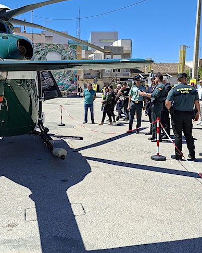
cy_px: 128
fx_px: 277
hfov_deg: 39.8
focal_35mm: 37
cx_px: 72
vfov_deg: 49.1
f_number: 1.8
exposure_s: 1/1712
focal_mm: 5.54
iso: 50
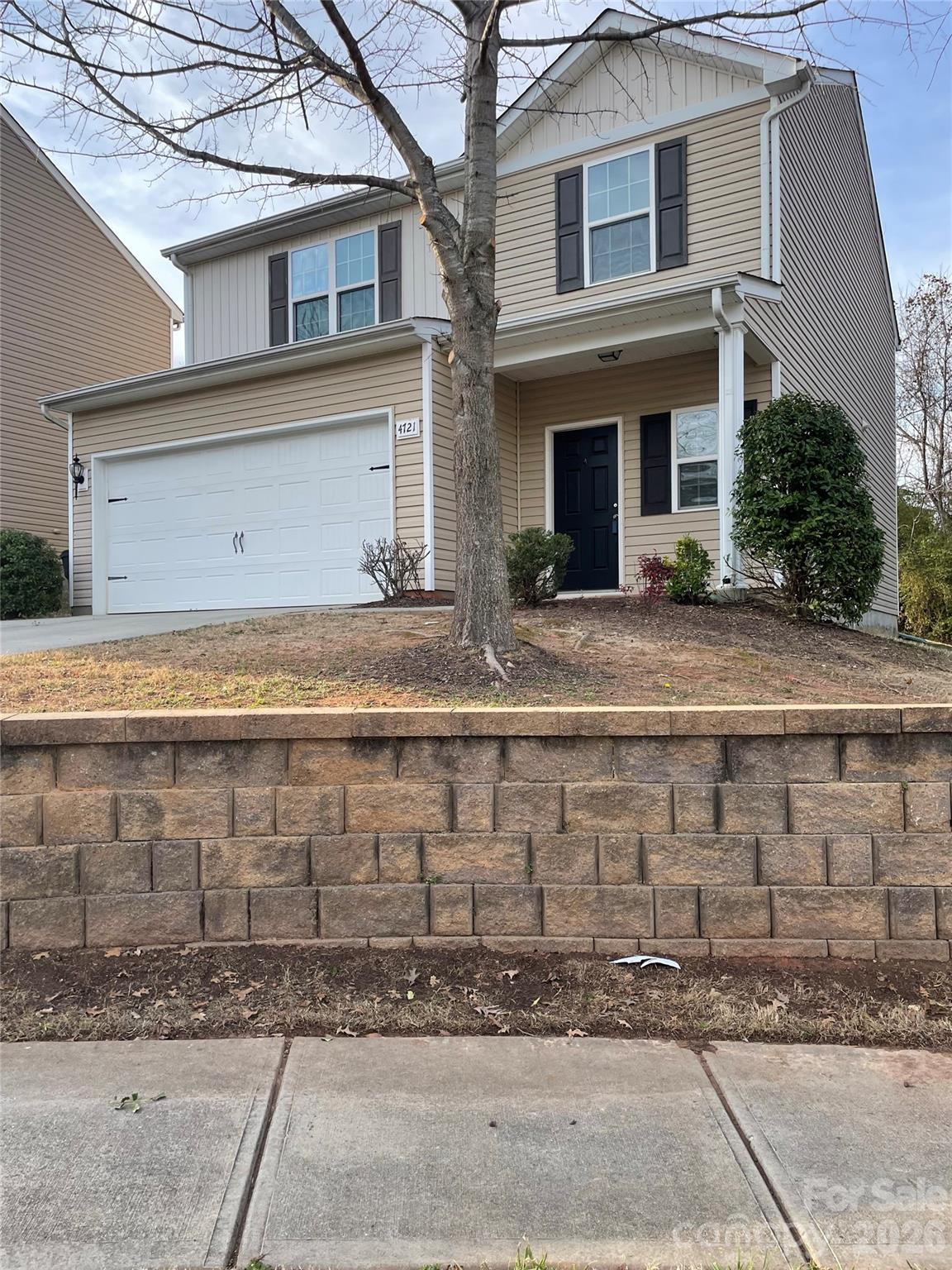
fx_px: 953
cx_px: 476
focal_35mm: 26
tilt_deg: -0.1
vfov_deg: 67.3
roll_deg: +0.6
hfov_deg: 53.1
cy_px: 635
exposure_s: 1/764
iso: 32
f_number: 1.6
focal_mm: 4.2
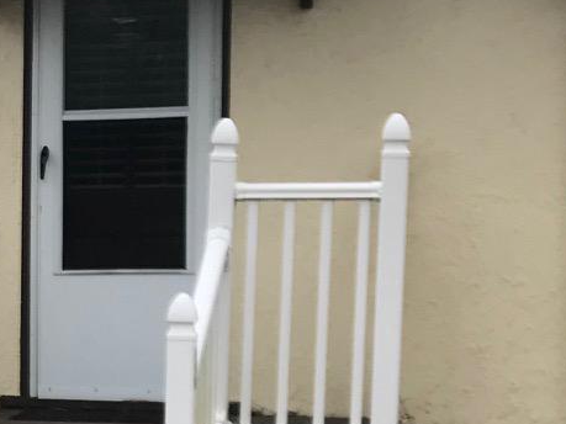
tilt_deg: -3.8
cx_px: -245
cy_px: 369
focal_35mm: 123
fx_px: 2011
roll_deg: -0.3
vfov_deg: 12.0
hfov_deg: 15.0
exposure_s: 1/283
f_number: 1.8
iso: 20
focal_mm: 3.99
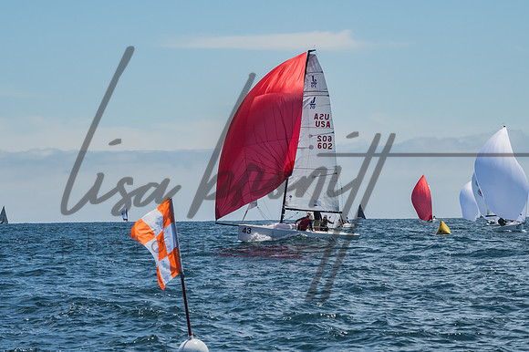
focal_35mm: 183
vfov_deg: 7.5
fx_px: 2687
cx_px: 264
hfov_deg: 11.2
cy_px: 176
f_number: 14
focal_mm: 122
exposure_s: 1/1250
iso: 640
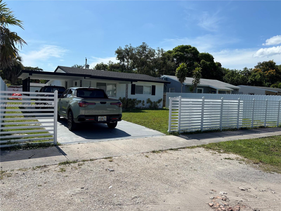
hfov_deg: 67.3
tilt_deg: -4.9
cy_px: 106
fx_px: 211
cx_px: 140
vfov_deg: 53.1
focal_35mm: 26
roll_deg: -2.4
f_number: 1.6
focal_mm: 5.96
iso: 50
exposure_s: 1/5076
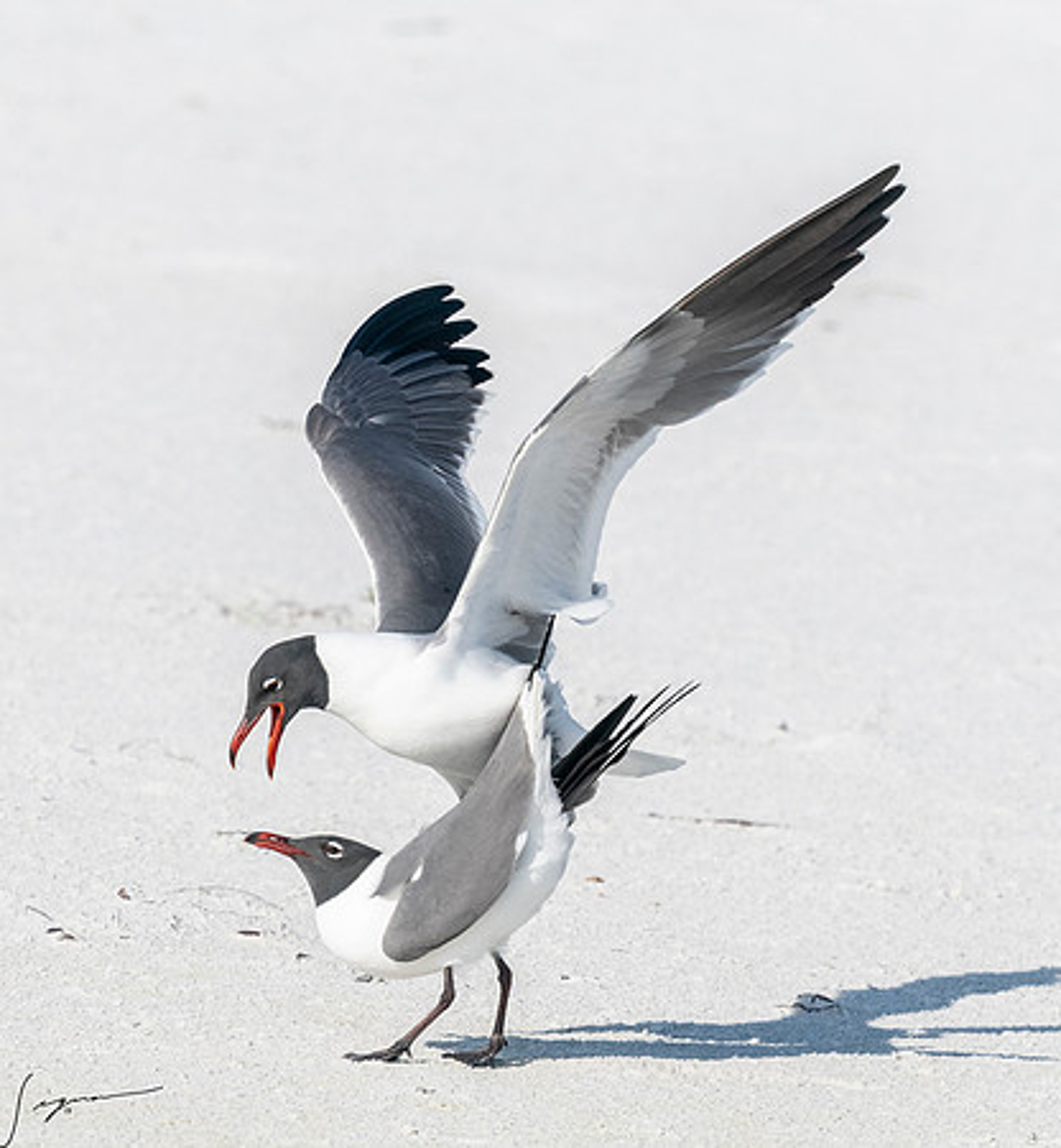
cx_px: 723
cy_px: 637
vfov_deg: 1.7
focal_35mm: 1098
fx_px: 39655
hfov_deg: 1.5
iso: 500
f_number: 8
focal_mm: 420
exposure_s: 1/1600
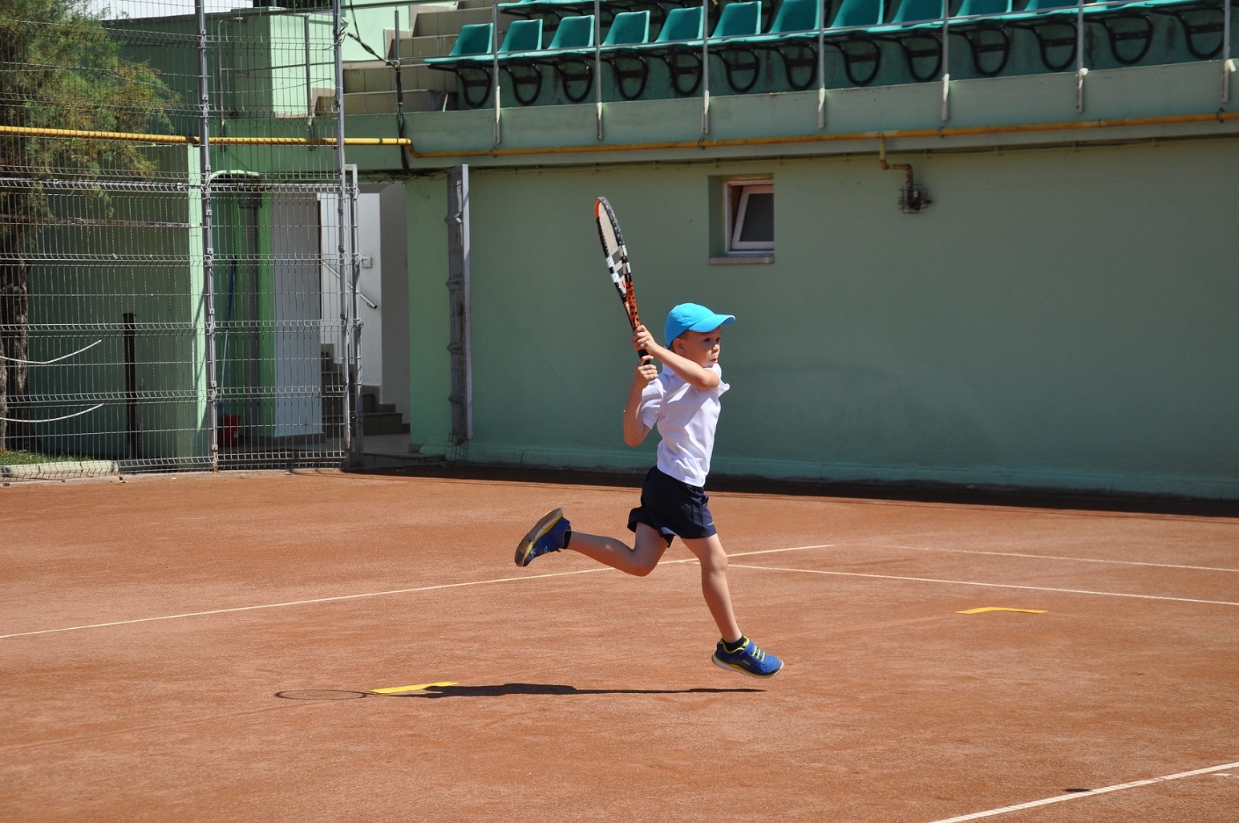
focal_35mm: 93
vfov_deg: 14.7
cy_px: 412
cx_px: 620
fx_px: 3197
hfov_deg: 21.9
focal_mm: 62
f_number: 7.1
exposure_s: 1/800
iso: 200
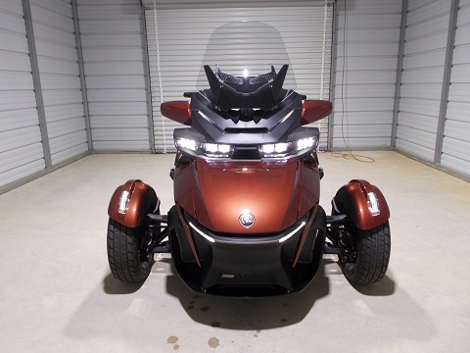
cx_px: 235
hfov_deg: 67.3
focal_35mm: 26
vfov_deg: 53.1
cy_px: 176
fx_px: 353
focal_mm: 4.6
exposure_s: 1/30
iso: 80
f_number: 3.2
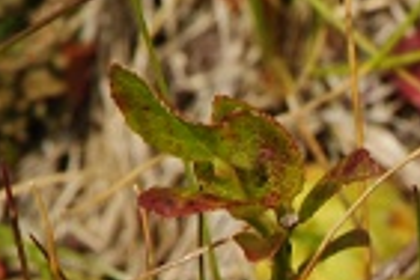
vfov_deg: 1.9
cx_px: 1132
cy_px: 646
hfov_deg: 2.8
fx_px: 8468
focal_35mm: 726
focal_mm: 85
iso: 100
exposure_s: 1/125
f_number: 13
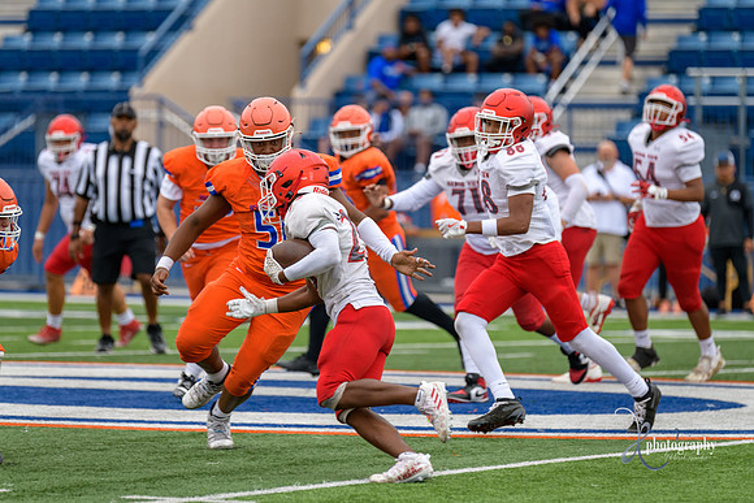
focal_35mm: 250
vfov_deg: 5.5
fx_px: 5237
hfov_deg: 8.2
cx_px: 377
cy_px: 252
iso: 450
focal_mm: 250
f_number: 3.5
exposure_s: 1/800
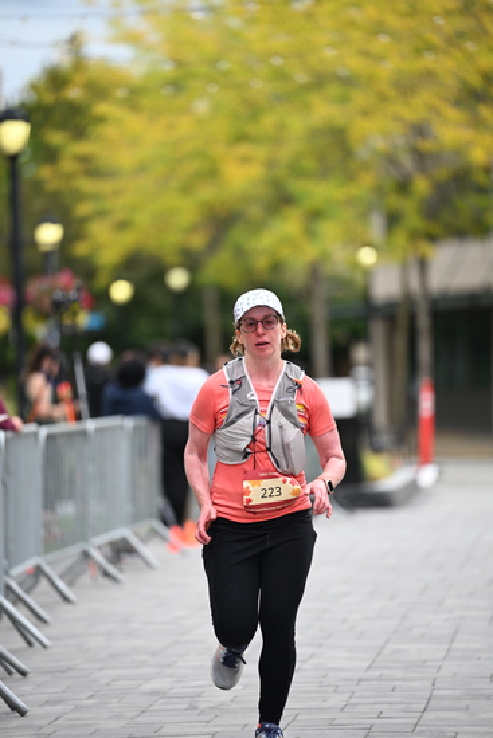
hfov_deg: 6.9
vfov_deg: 10.3
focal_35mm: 200
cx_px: 246
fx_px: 4105
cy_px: 369
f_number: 2.8
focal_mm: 200
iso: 640
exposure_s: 1/2000
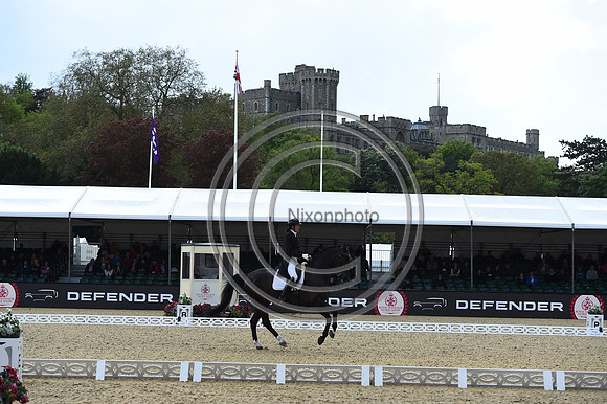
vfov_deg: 16.6
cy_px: 202
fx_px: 1382
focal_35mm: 82
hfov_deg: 24.8
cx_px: 304
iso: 250
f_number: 4.5
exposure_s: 1/1250
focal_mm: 82
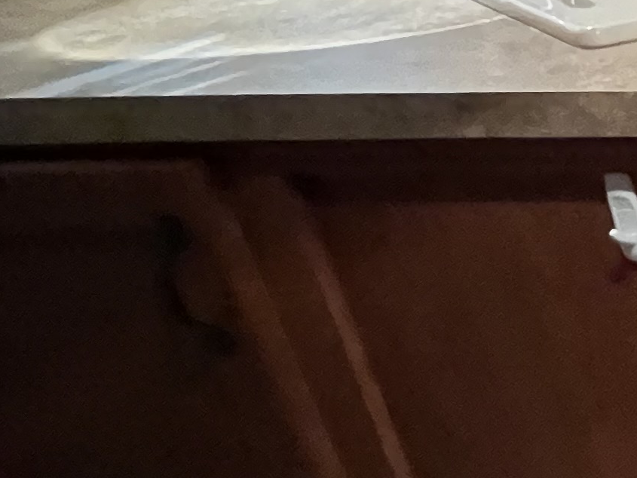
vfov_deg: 23.6
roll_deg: +0.4
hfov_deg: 17.5
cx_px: 1367
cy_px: 176
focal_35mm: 62
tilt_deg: -25.5
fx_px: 1141
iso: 1000
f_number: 1.8
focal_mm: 1.57
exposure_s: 1/47
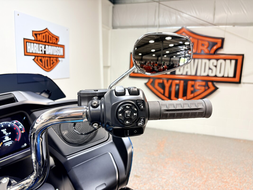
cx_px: 126
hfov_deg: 67.3
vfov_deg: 53.1
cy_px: 95
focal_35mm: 26
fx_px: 190
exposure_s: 1/120
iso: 64
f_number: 1.6
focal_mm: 5.96
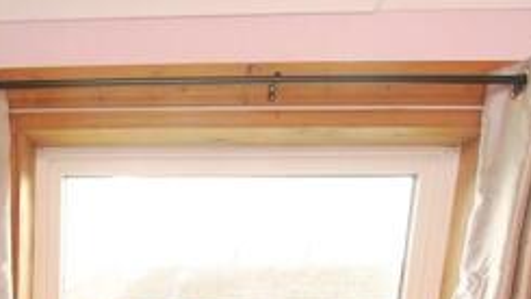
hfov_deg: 44.8
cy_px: 454
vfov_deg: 22.8
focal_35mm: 42
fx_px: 592
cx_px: 75
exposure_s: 1/60
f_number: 4
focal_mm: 10
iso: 200
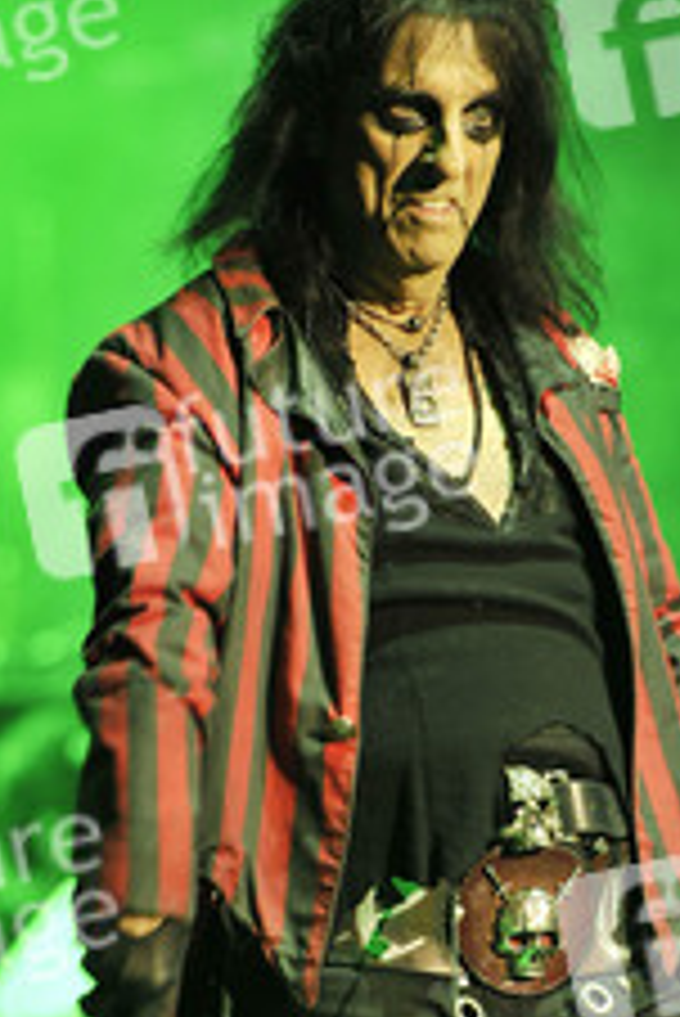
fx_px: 10014
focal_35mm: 354
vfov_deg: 5.8
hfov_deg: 3.9
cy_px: 698
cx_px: 381
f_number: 2.8
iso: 1000
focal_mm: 200
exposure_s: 1/160
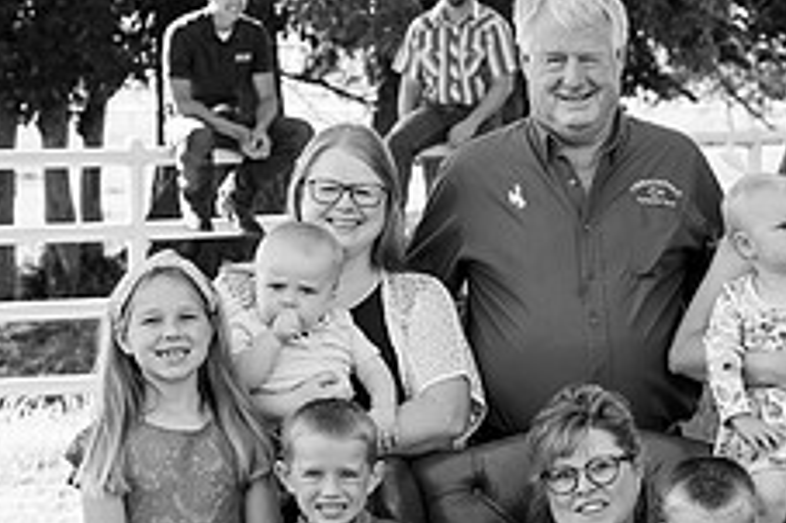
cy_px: 303
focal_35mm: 179
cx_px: 506
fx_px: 3905
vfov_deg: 7.7
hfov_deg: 11.5
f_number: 5.6
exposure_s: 1/400
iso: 800
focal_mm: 70
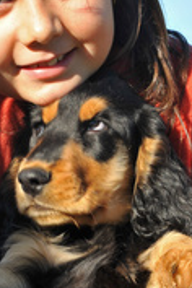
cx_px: 68
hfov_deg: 8.2
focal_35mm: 168
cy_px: 72
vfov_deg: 12.2
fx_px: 1344
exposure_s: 1/250
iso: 200
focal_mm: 70
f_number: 8
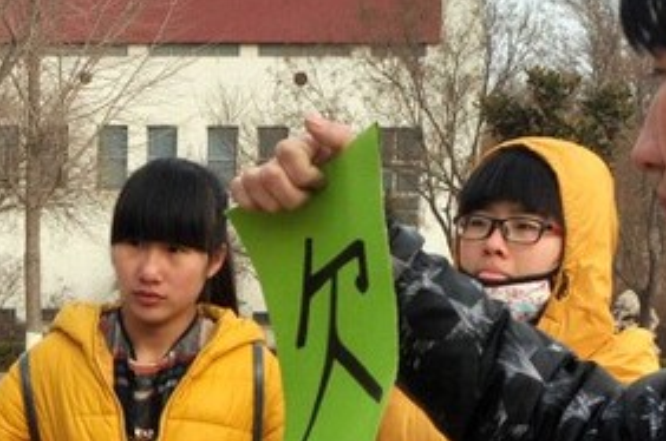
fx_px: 2124
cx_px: -40
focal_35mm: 115
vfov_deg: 11.5
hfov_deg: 17.3
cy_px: 592
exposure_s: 1/320
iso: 320
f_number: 9
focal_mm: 18
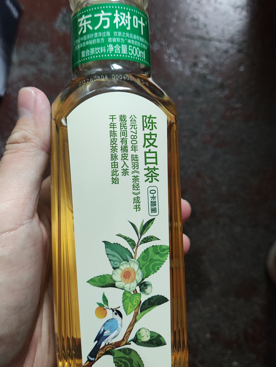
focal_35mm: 31
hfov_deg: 45.5
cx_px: 132
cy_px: 174
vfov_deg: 58.3
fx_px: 329
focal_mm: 4.68
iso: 1075
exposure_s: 1/25
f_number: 1.8
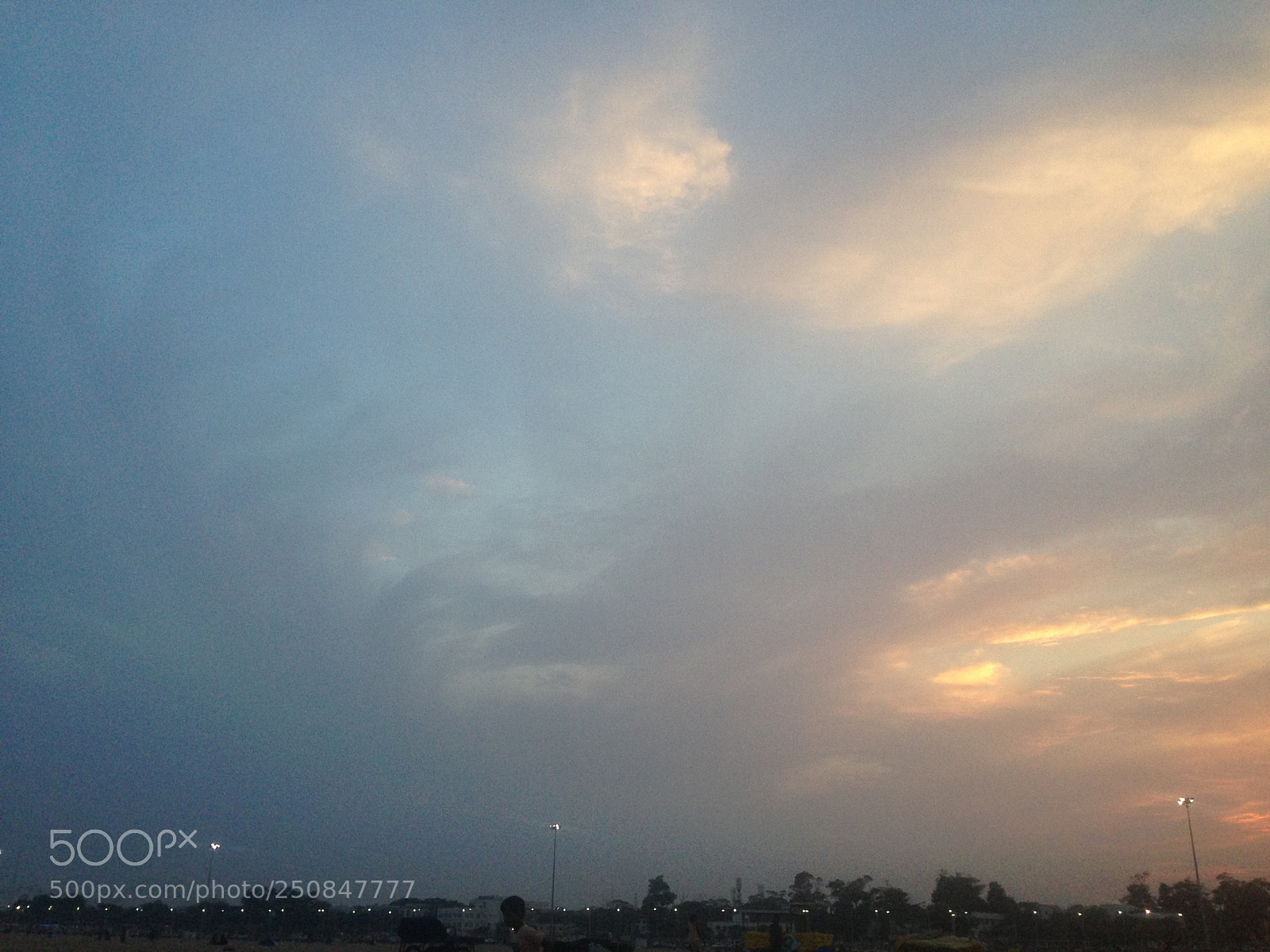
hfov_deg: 55.4
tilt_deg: +22.6
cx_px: 635
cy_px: 476
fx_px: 1211
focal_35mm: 33
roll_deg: -2.2
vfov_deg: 42.9
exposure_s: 1/120
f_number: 2.4
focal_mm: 4.12
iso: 80
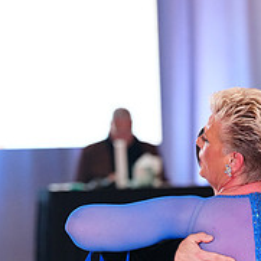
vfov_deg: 5.4
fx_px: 2772
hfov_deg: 5.4
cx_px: 236
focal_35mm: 325
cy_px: 359
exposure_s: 1/640
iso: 2500
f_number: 2.8
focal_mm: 119
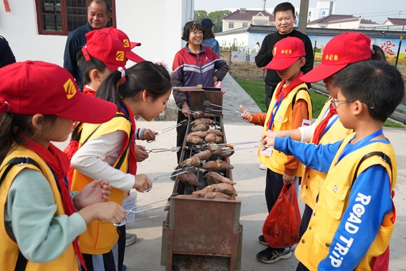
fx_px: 338
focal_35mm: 30
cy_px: 136
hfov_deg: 61.9
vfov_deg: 43.6
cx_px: 203
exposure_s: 1/500
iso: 100
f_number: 4
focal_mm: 20
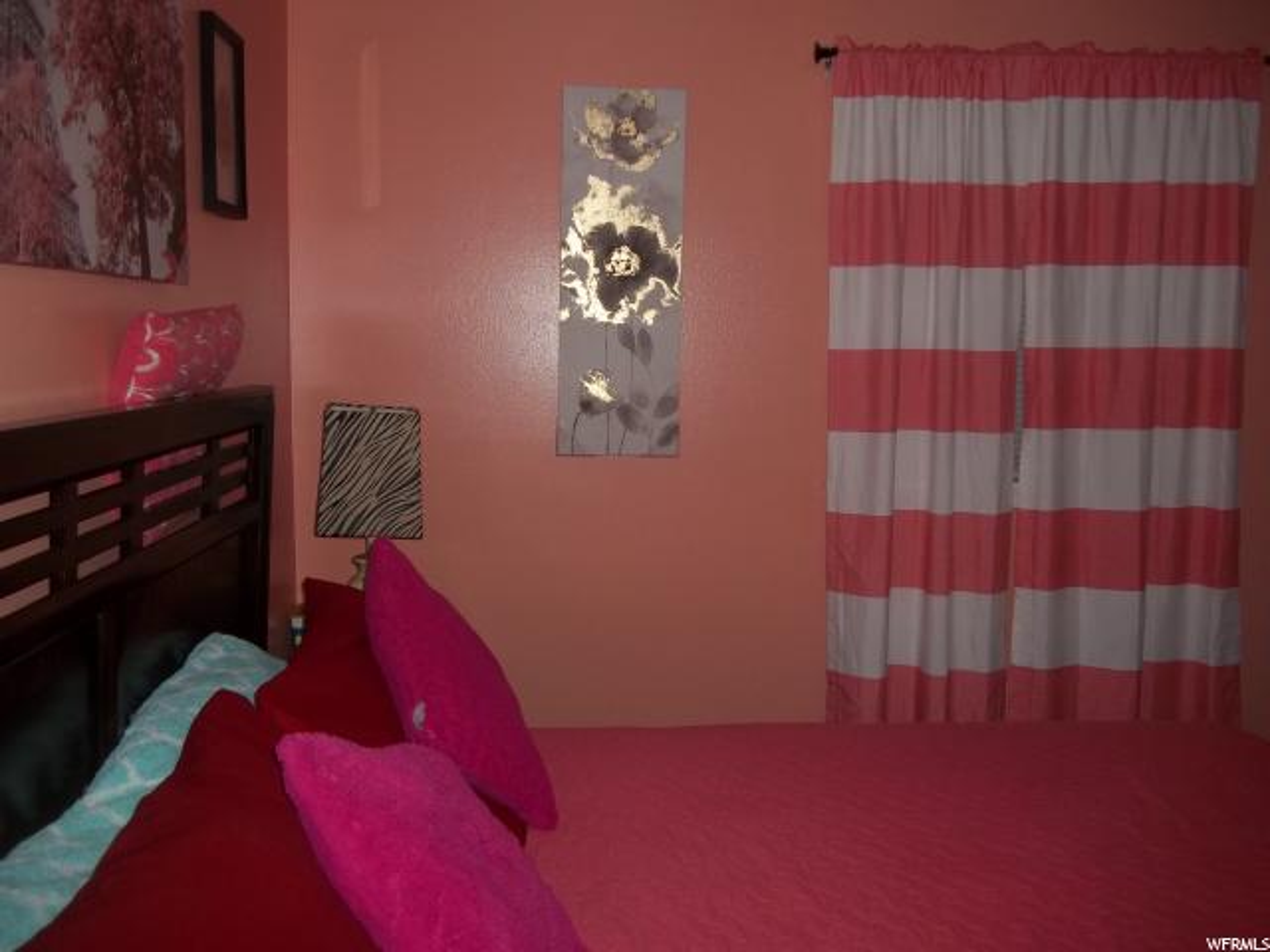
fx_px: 1174
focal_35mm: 32
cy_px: 476
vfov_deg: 44.2
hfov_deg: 56.8
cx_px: 635
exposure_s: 1/30
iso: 64
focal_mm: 5.7
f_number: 2.9
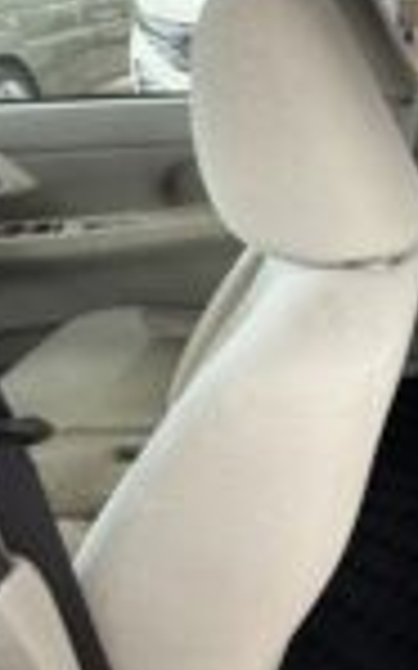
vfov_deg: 54.8
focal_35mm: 35
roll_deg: -2.7
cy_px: 254
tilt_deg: -21.7
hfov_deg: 24.4
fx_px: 639
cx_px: 683
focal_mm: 2.22
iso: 250
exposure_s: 1/50
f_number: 2.2
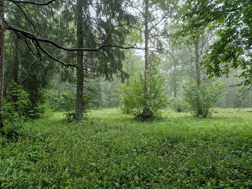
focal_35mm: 23
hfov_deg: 73.9
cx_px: 126
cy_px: 94
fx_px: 167
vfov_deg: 58.9
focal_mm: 5.4
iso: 125
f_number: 1.8
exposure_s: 1/100
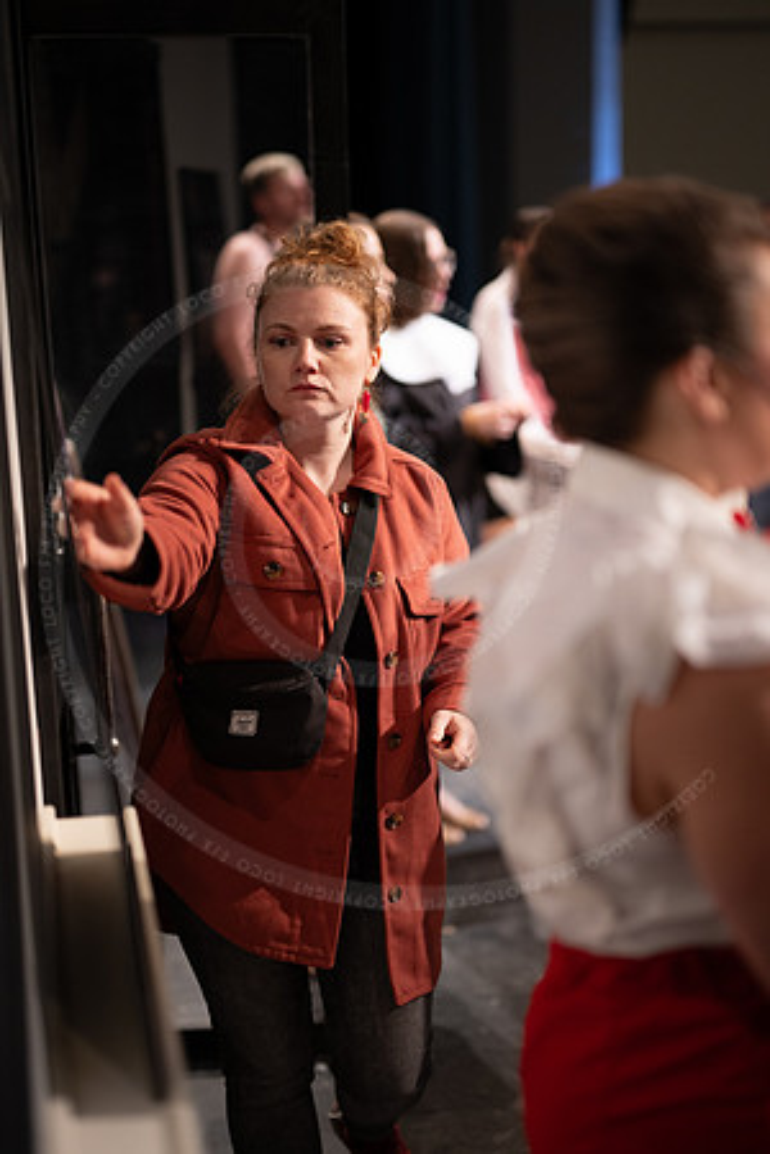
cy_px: 577
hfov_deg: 27.0
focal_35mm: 50
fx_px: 1604
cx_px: 385
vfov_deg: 39.6
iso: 640
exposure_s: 1/1250
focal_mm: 50
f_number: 1.3
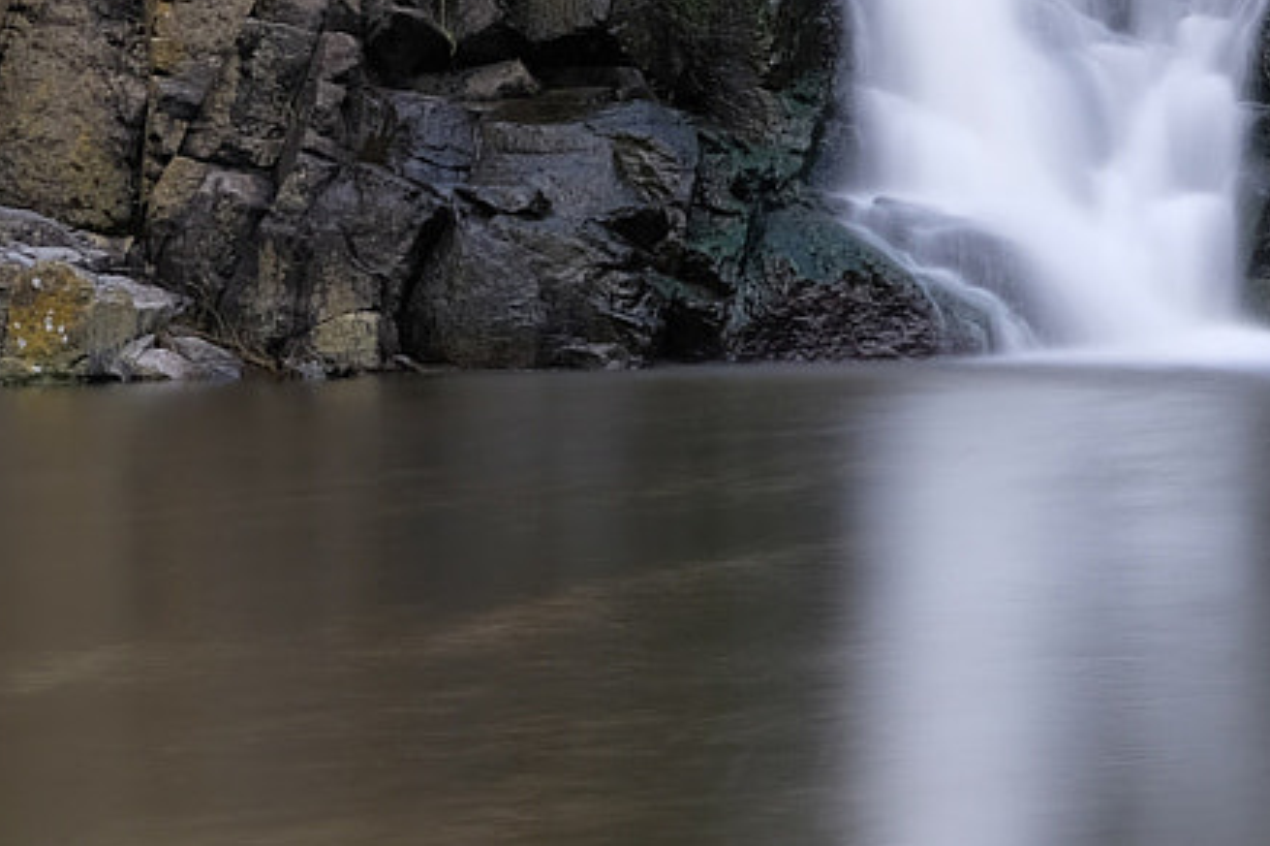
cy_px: 224
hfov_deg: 15.2
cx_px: 1703
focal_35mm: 128
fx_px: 4514
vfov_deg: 10.7
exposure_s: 13
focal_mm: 23
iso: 200
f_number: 5
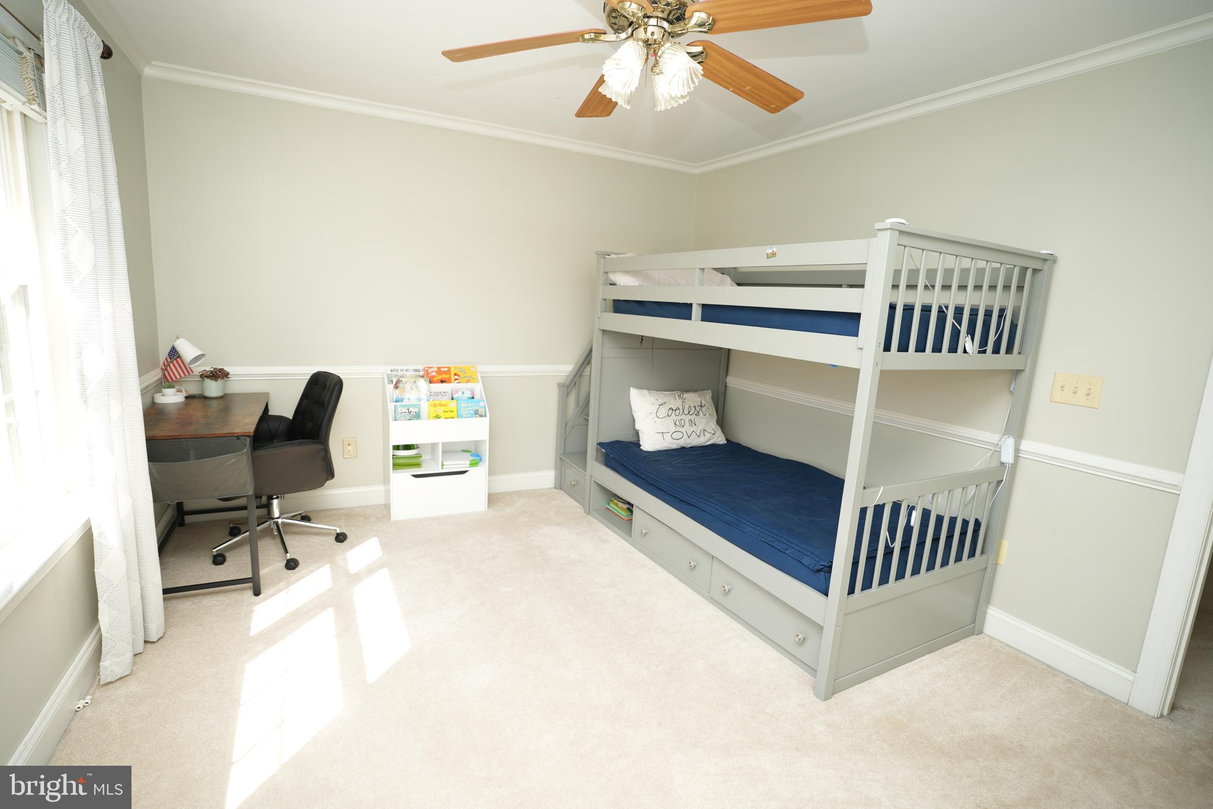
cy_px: 404
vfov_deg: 70.4
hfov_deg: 93.3
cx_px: 606
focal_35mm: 17
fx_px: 573
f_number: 3.2
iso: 100
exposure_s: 1/80
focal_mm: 17
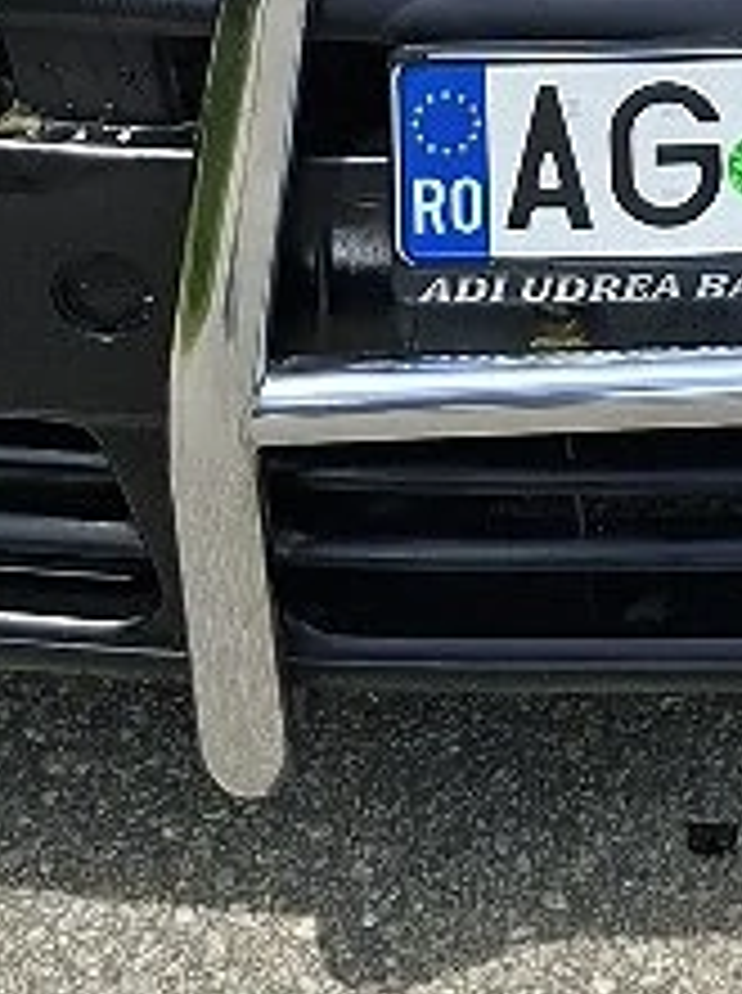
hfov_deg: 10.6
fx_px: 3984
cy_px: -1077
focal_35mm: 139
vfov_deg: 12.3
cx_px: 639
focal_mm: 5.54
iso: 50
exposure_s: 1/2000
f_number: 1.8
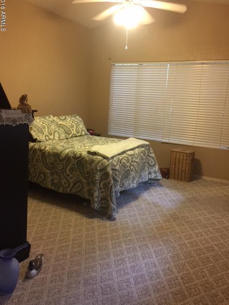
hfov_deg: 46.8
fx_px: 265
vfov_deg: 60.0
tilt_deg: -11.2
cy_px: 150
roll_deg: -3.3
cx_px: 112
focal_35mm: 30
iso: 100
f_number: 2.2
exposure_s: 1/15
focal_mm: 4.15
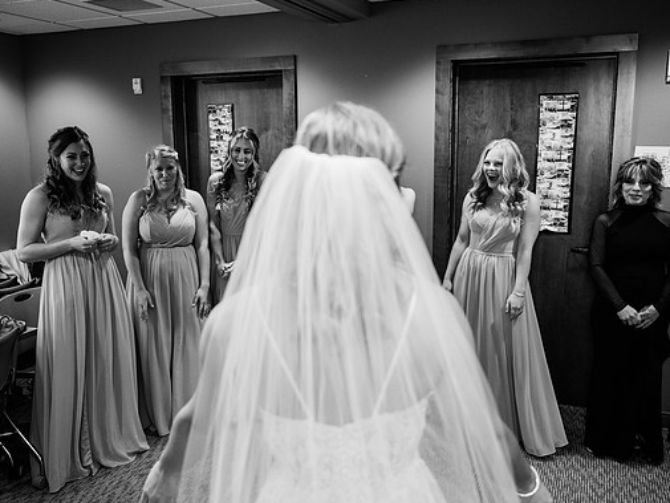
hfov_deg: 56.8
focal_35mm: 32
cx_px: 338
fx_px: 620
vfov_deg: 44.2
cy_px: 248
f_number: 2.8
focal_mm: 29
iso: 1000
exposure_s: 1/200
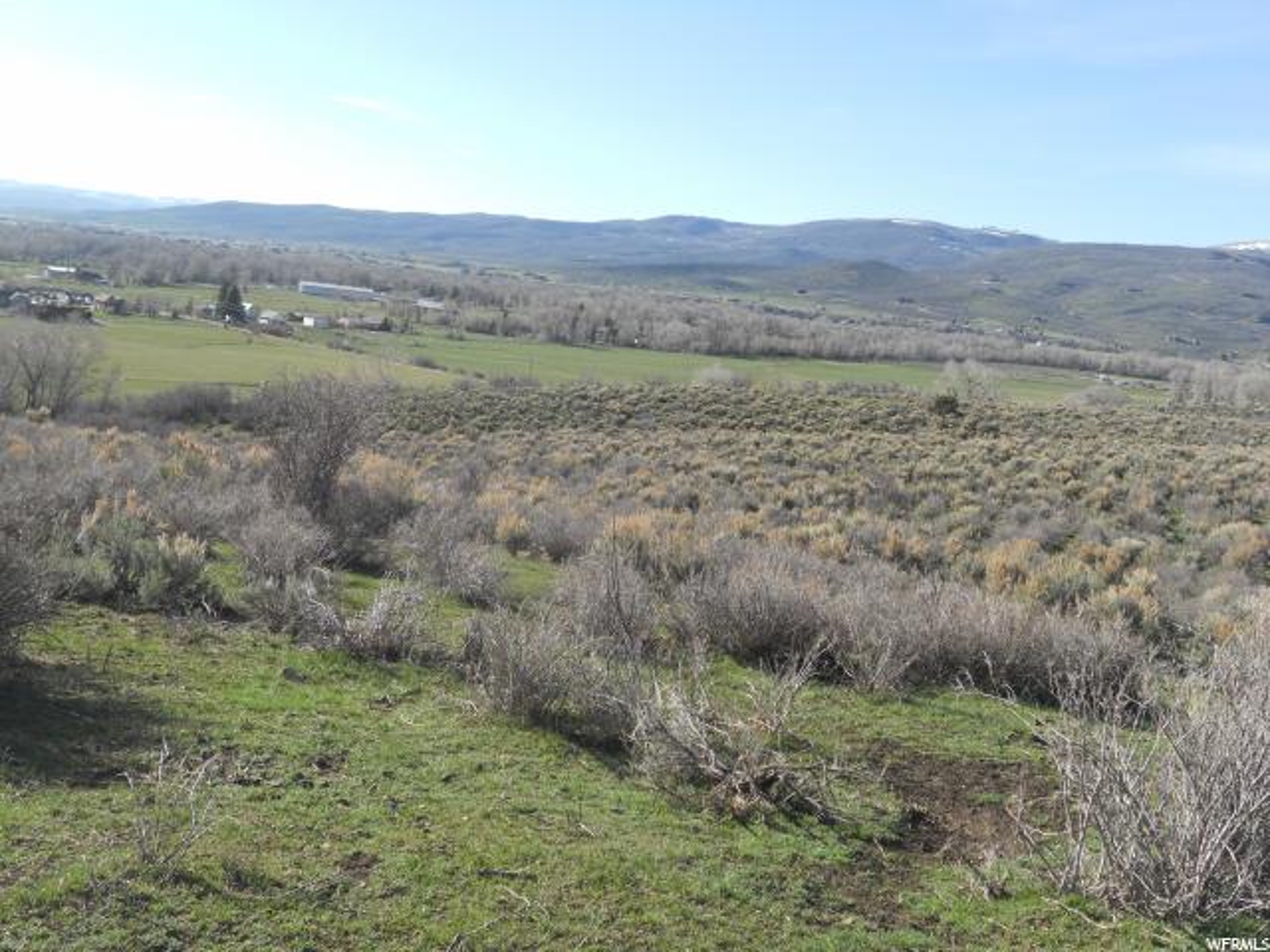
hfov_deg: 49.0
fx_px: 1394
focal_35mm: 38
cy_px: 476
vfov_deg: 37.7
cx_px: 635
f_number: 3.9
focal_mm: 6.9
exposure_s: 1/500
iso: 80
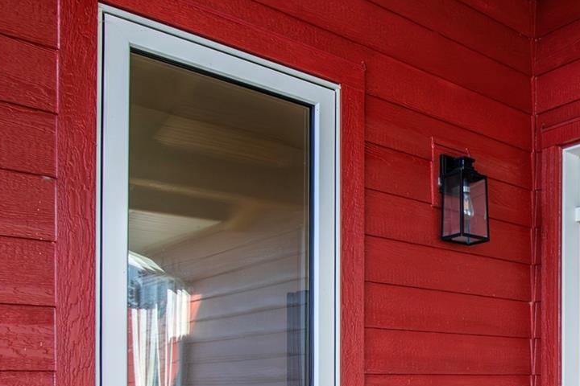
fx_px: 644
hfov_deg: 41.2
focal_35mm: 40
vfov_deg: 31.2
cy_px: 376
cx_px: 599
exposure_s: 1/250
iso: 250
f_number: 8
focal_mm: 12
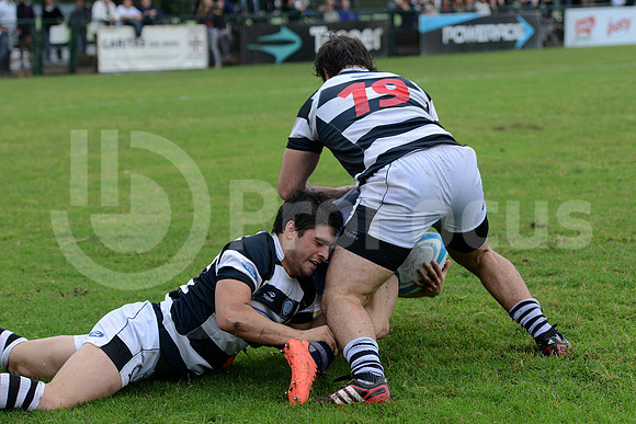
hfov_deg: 20.4
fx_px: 1767
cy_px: 212
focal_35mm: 100
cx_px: 318
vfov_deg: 13.7
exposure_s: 1/500
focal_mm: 100
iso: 3200
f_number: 4
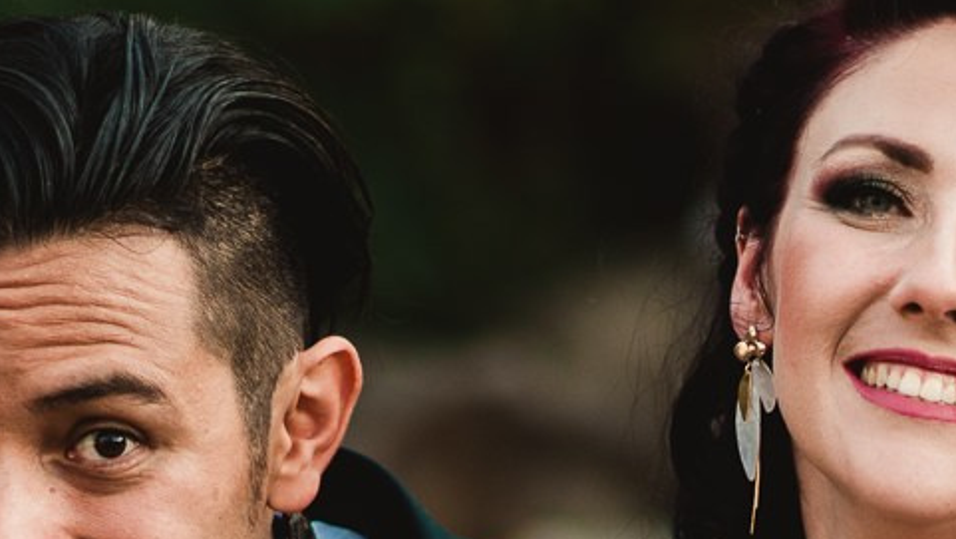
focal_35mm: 379
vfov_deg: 3.2
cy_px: 1083
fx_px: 9611
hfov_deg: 5.7
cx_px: 775
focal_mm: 85
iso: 100
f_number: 2.5
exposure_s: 1/800
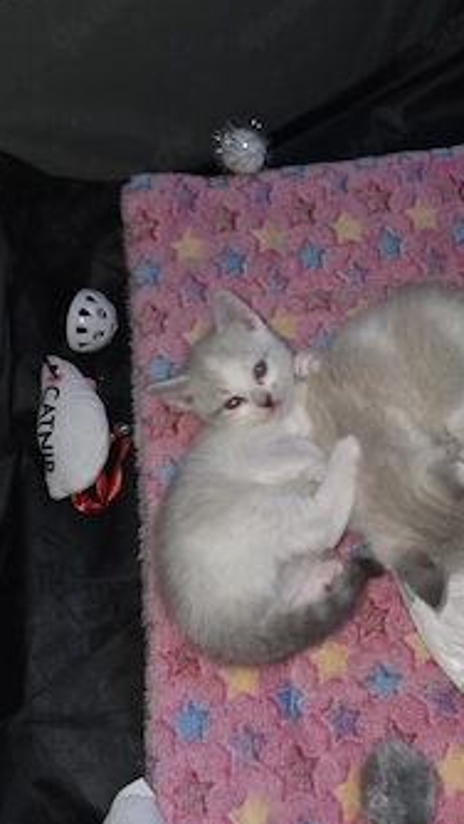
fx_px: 656
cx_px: 363
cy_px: 407
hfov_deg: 37.7
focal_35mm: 30
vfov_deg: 64.3
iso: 2000
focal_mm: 6.3
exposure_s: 1/23.8
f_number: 1.7
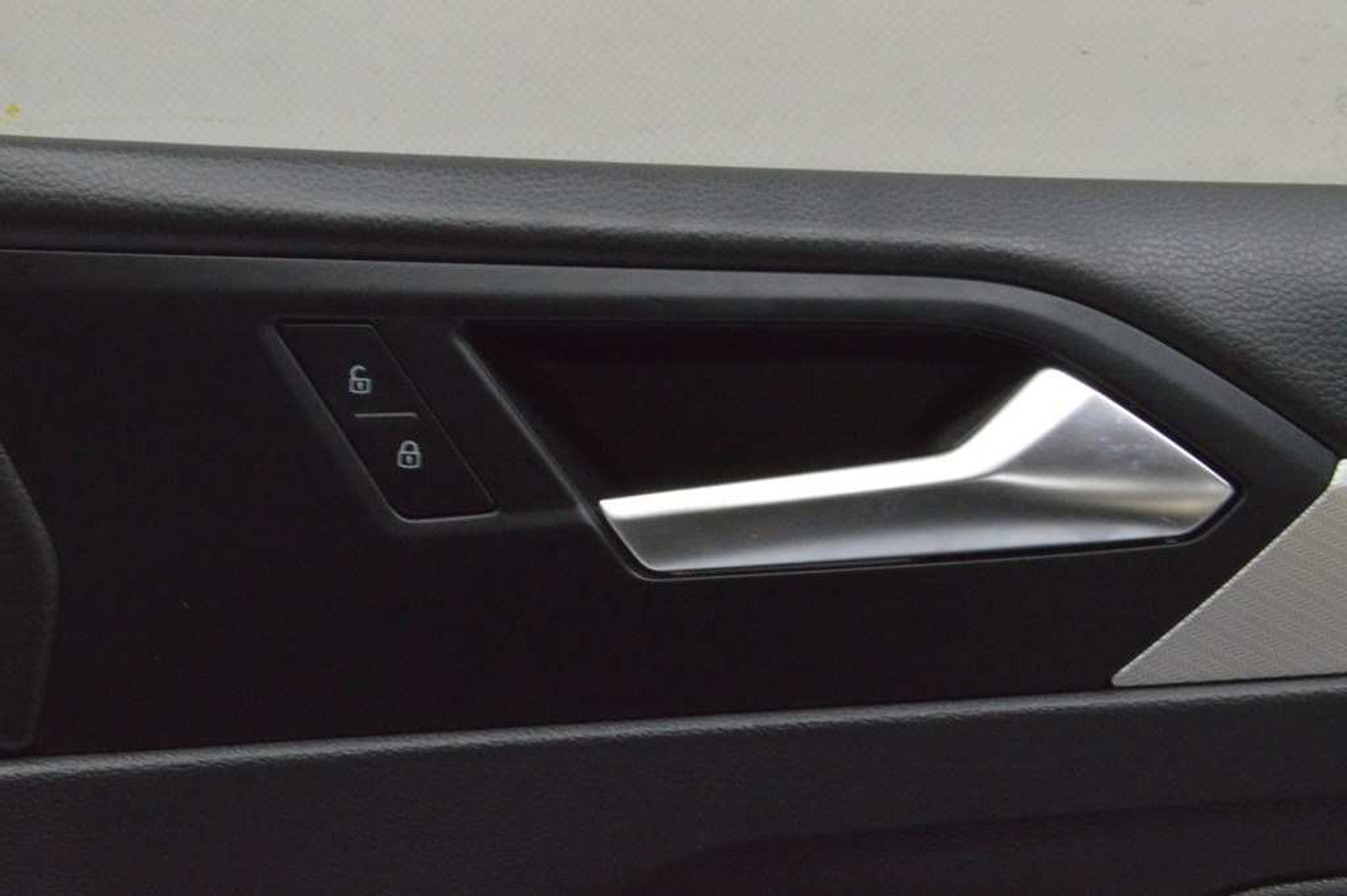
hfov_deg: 24.6
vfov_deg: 16.5
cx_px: 674
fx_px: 3084
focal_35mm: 82
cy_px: 448
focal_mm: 55
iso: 6400
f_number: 20
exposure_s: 1/20
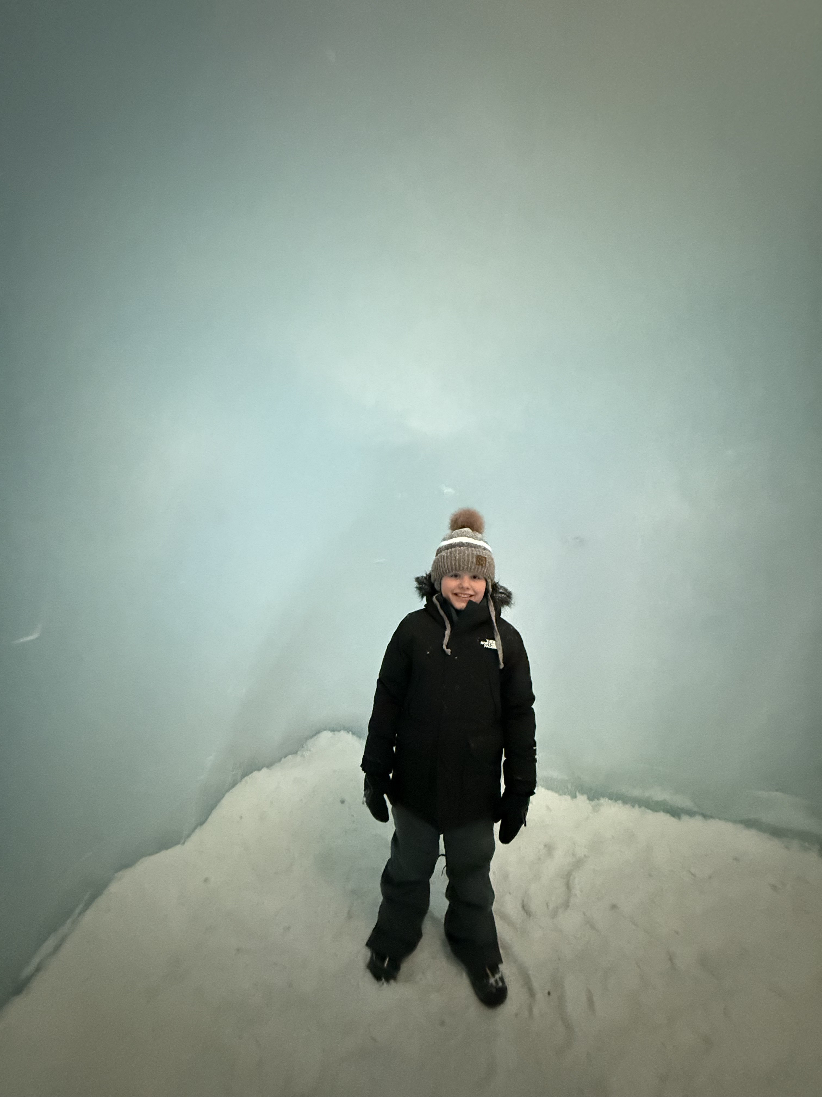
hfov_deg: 85.7
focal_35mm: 14
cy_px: 548
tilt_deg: -2.3
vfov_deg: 102.1
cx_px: 411
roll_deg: -2.5
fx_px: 443
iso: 1600
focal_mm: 2.22
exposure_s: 1/30
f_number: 2.2
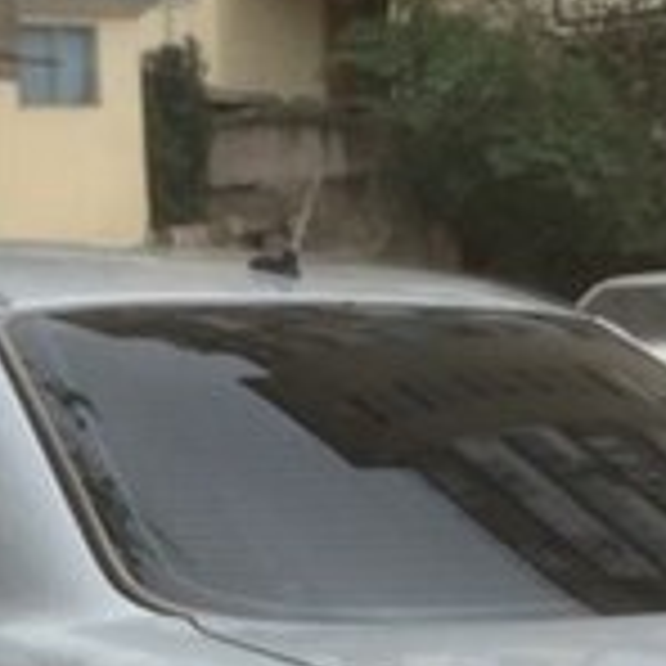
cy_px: 722
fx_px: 2481
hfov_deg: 15.1
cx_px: 40
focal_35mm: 114
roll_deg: +3.8
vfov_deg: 14.9
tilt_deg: -9.1
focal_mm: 4.15
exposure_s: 1/291
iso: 32
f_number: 2.2
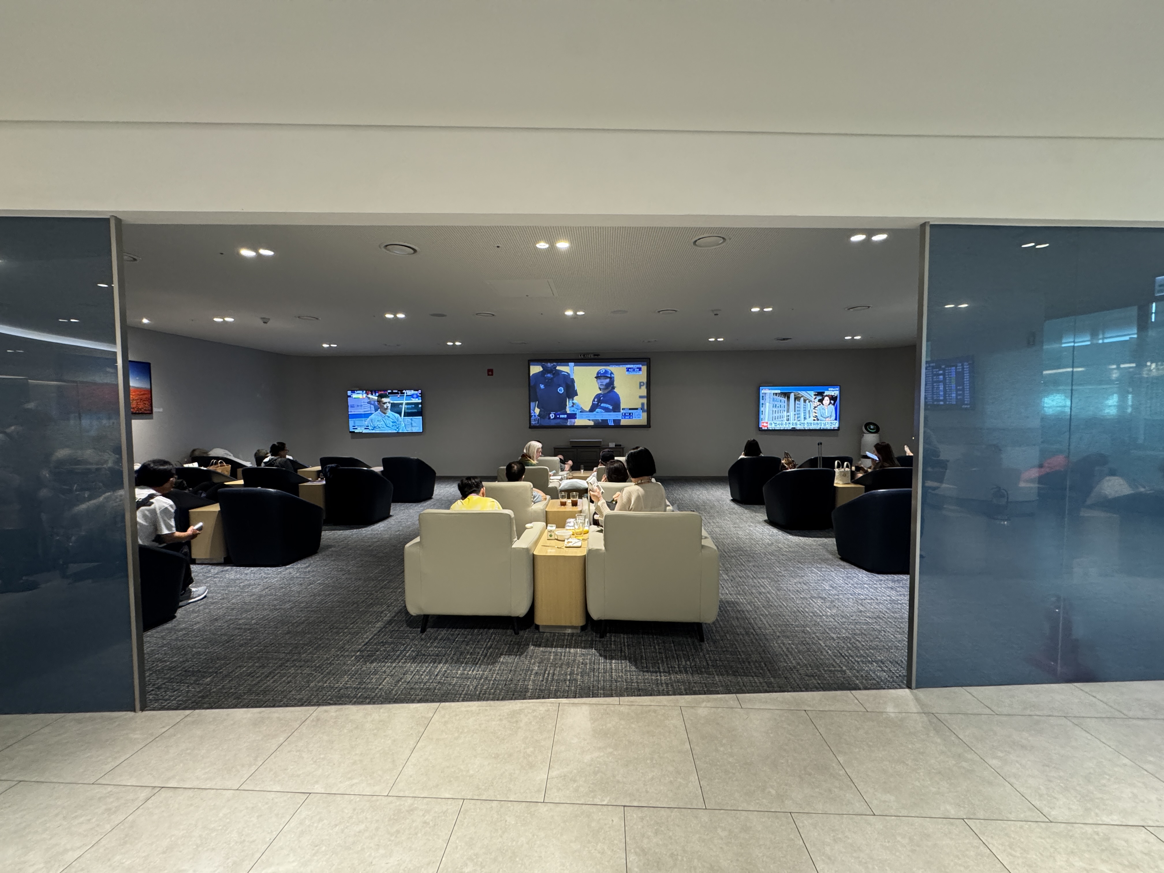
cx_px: 582
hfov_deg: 102.1
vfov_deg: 85.7
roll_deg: +1.0
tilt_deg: -2.4
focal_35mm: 14
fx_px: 471
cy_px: 436
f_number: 2.2
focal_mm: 2.22
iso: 400
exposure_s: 1/60
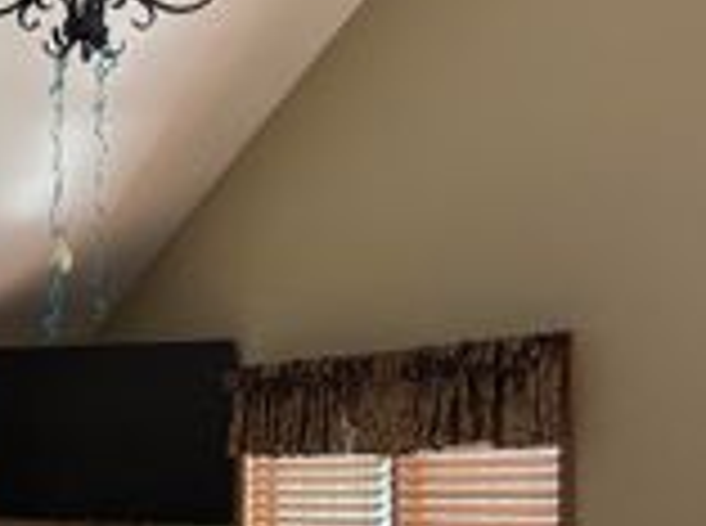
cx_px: -13
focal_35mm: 83
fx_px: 1689
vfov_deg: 17.5
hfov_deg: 22.6
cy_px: 438
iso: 125
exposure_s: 1/88
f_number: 1.6
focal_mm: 5.96
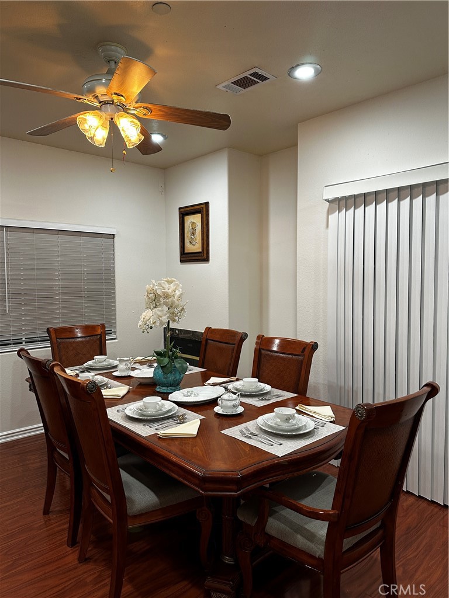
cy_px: 299
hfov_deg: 56.8
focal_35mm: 24
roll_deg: -0.2
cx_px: 224
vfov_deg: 71.6
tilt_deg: -1.9
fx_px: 415
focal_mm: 6.86
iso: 160
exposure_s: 1/60
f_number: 1.78
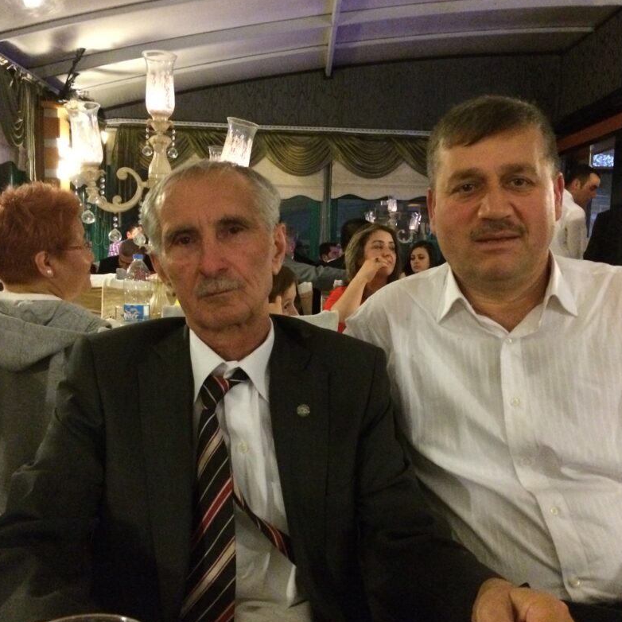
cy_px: 314
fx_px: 712
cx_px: 315
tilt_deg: -4.6
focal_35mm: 35
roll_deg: -2.1
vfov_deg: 47.2
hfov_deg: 47.2
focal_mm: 4.15
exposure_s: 1/15
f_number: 2.2
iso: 640
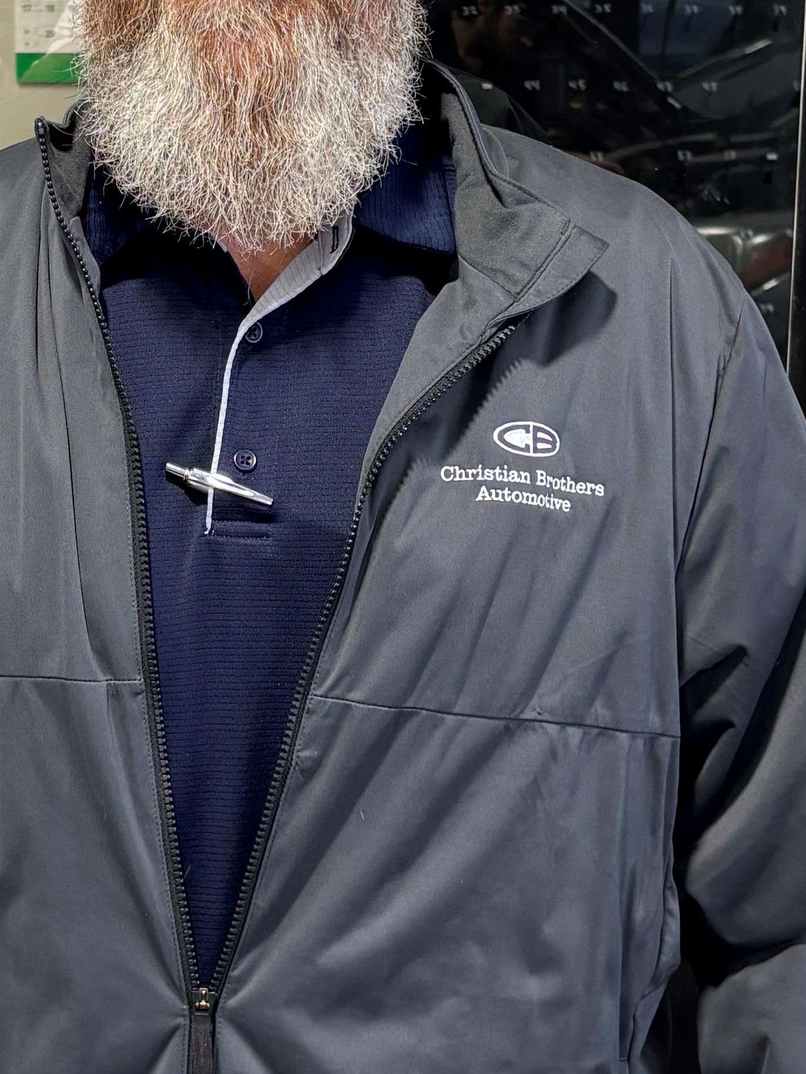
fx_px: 2514
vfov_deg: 24.0
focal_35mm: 81
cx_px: 201
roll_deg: -0.2
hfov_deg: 18.1
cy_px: 353
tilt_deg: -10.4
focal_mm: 5.96
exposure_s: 1/60
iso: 80
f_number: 1.6
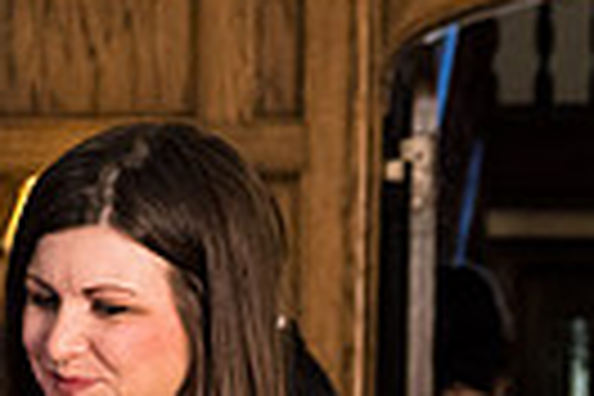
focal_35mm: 304
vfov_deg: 4.5
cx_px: -256
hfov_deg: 6.7
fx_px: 5016
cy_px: 817
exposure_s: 1/100
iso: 2000
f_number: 4
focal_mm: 46.3
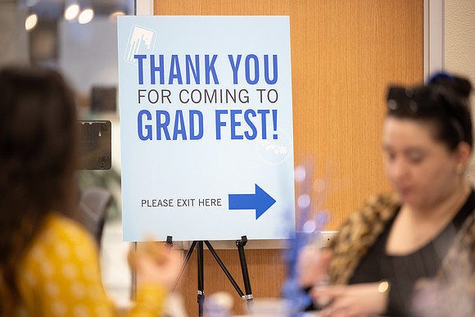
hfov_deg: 10.3
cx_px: 238
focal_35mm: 200
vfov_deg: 6.9
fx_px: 2639
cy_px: 158
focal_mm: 200
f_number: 2.8
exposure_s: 1/200
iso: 1000
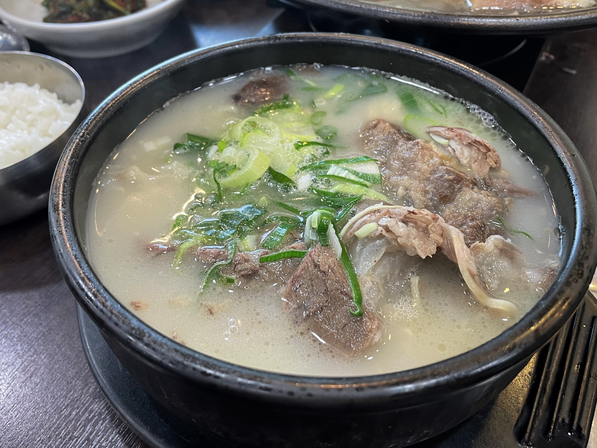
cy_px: 224
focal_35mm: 26
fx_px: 448
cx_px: 298
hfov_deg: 67.3
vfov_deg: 53.1
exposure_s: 1/60
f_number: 1.6
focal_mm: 4.2
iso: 100
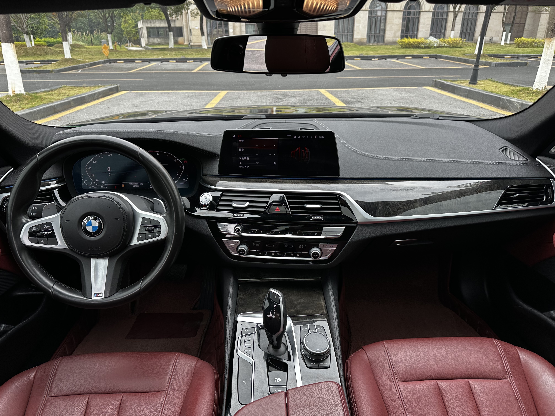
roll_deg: +0.3
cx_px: 278
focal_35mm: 24
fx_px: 385
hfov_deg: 71.6
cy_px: 208
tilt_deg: -23.1
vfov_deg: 56.8
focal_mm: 6.86
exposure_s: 1/122
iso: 80
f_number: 1.78
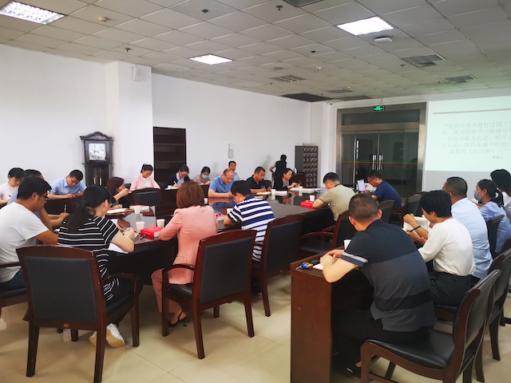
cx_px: 256
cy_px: 192
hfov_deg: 65.3
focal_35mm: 27
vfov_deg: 51.4
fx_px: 399
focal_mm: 5.58
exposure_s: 1/50
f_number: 1.8
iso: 400
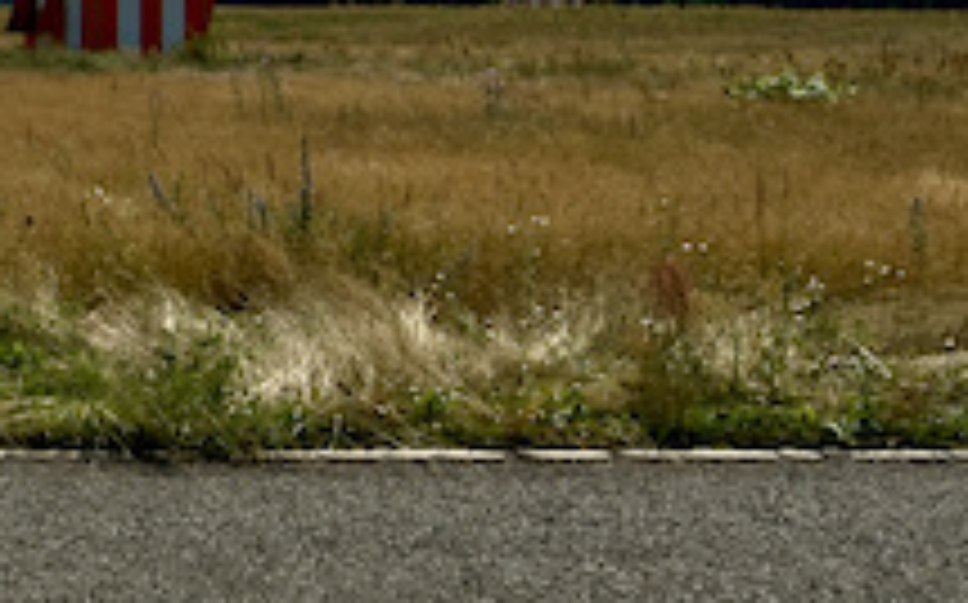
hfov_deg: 18.2
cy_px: 4
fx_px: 2030
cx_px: -959
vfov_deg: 16.6
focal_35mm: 77
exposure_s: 1/800
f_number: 8
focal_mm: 18
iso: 100
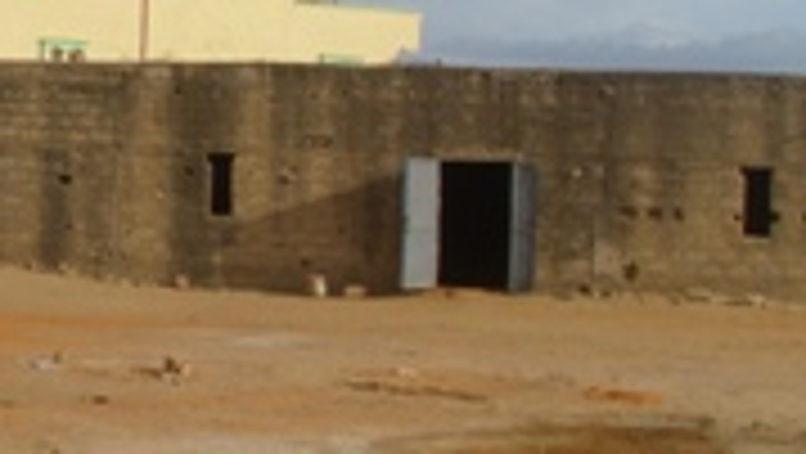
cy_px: 157
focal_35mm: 85
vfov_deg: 14.2
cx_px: 122
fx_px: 1818
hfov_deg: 24.5
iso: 50
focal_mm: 6.2
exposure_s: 1/663
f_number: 4.3
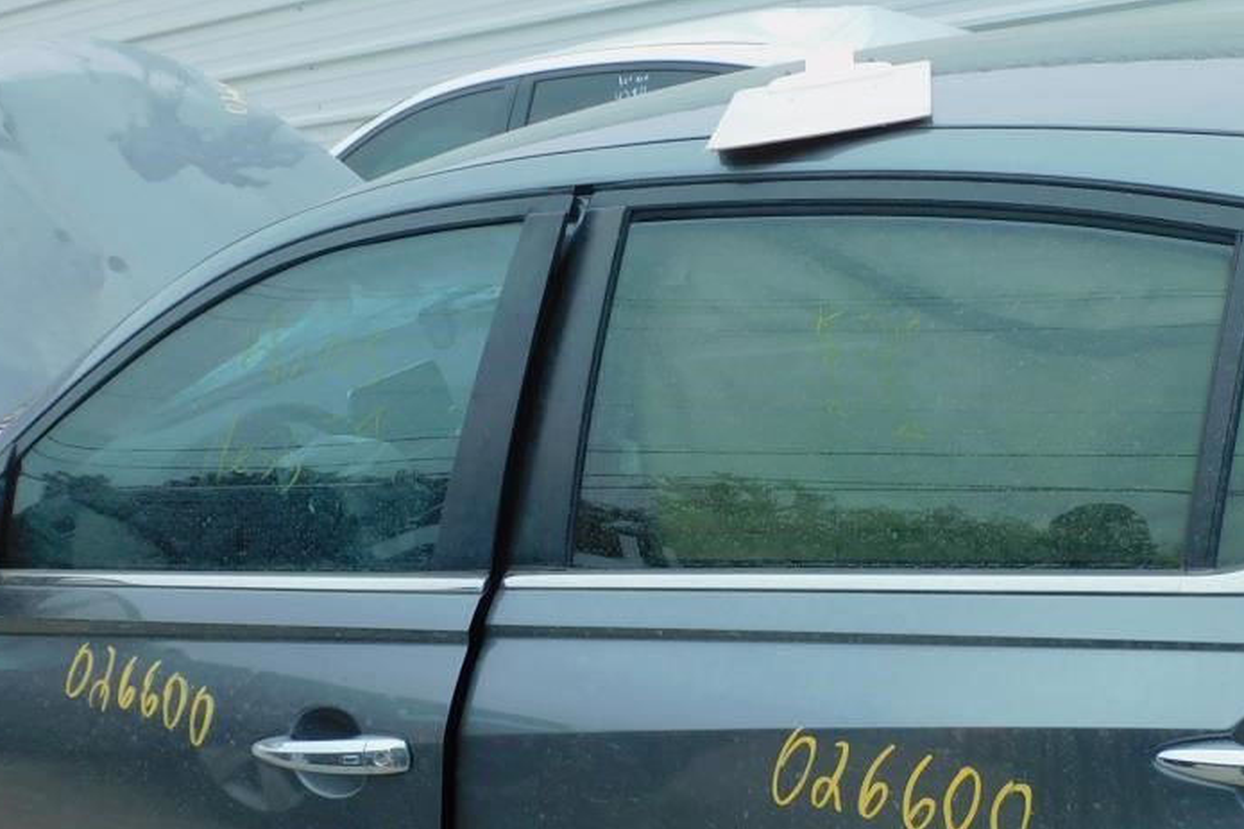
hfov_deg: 42.7
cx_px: 691
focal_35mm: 46
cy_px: 528
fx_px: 1589
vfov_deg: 29.1
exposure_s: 1/320
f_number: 3.3
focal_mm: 4.3
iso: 125
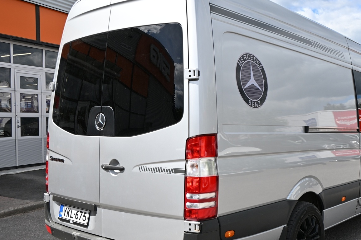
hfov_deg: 44.9
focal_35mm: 43
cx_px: 232
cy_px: 129
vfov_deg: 31.1
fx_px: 432
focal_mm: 20.5
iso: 100
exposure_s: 1/320
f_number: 7.1
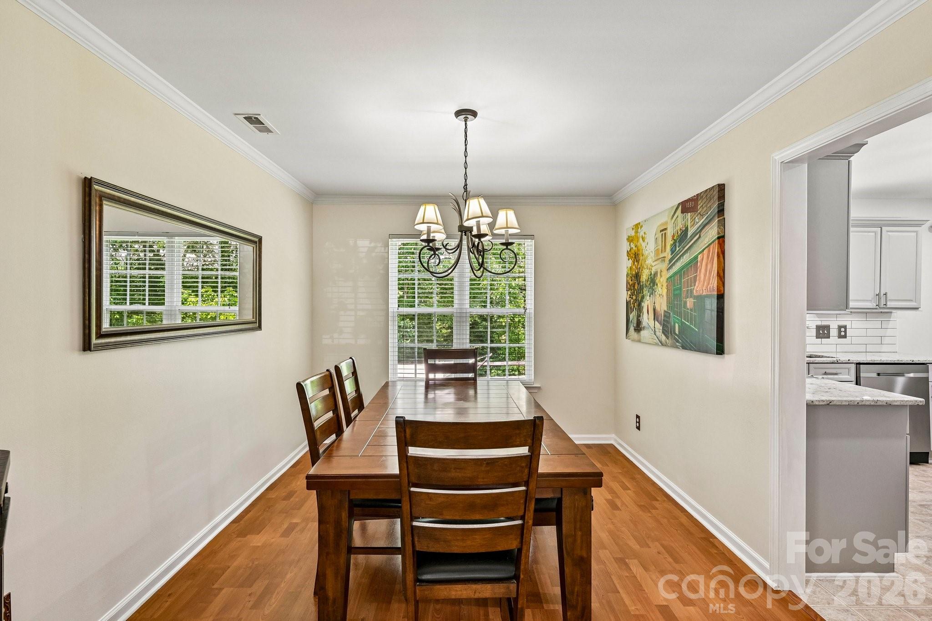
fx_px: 466
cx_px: 466
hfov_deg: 90.0
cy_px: 310
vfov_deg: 67.4
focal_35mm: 18
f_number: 8
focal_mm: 18
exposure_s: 1/20
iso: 280
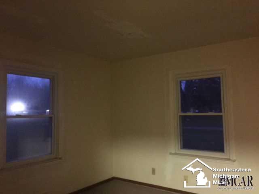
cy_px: 97
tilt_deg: +4.2
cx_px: 130
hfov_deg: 61.7
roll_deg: +0.4
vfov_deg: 48.2
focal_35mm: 29
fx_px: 217
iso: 500
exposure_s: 1/4
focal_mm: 4.15
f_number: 2.2
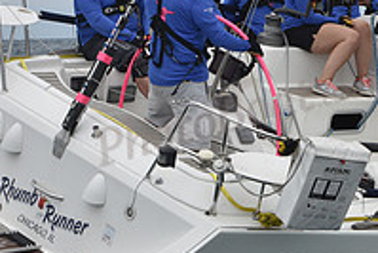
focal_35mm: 204
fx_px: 2143
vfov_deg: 6.7
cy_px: -9
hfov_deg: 9.9
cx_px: 463
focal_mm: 70
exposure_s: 1/800
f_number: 10
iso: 250
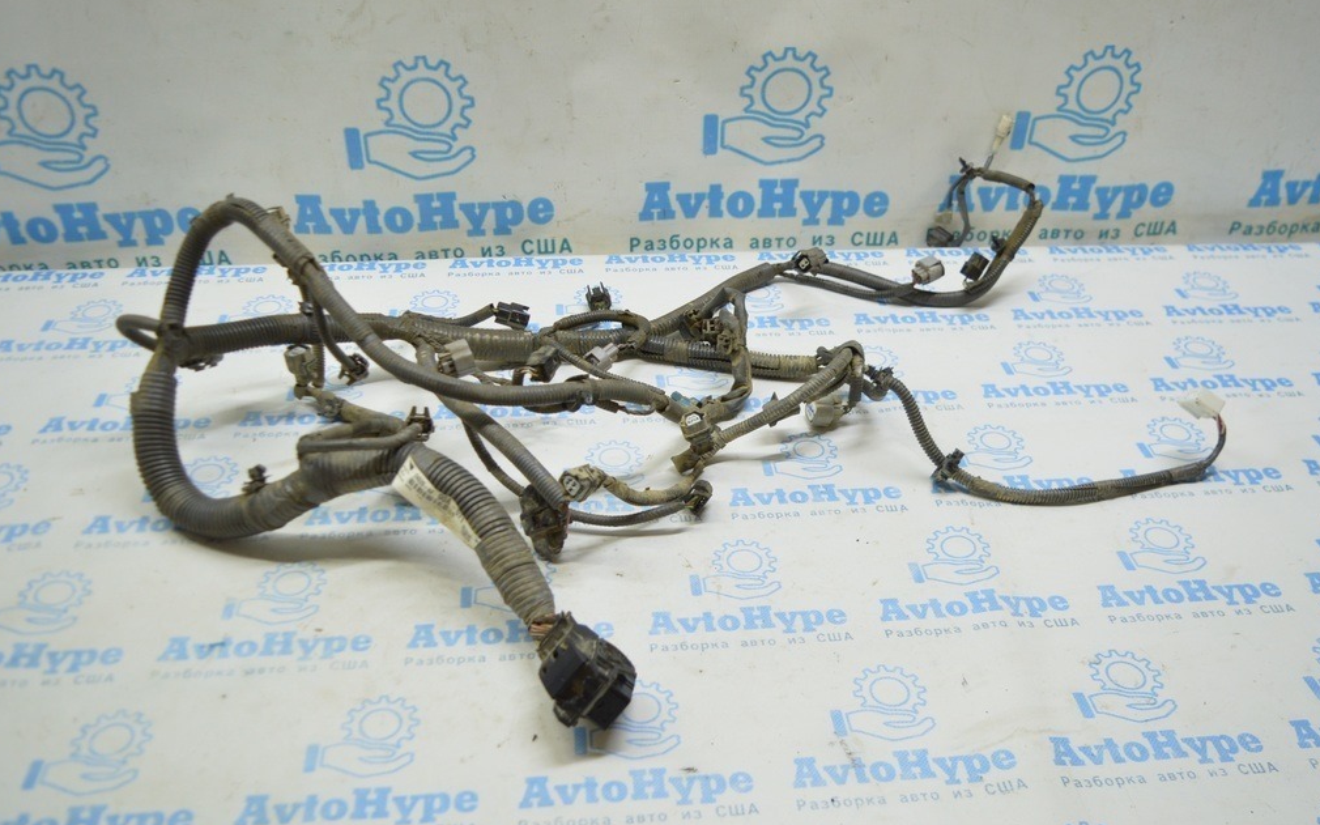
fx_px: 1170
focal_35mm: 33
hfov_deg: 58.9
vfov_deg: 38.8
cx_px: 657
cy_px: 436
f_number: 3.8
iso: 400
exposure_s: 1/60
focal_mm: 21
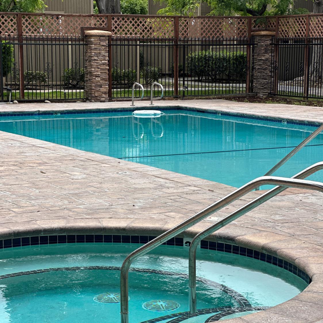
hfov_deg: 19.1
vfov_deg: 19.1
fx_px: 961
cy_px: 190
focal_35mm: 91
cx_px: 162
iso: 32
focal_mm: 9
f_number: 2.8
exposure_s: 1/564
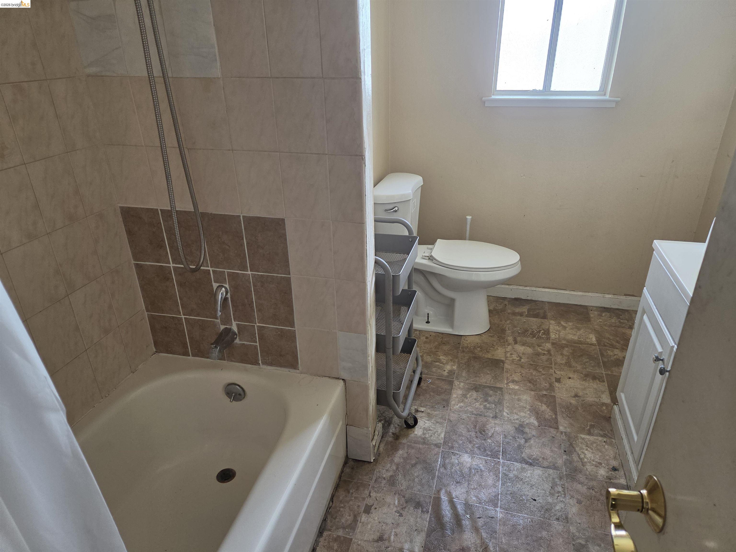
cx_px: 368
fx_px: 489
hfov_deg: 73.9
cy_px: 276
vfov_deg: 58.9
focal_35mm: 23
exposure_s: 1/180
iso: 160
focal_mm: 5.4
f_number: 1.8
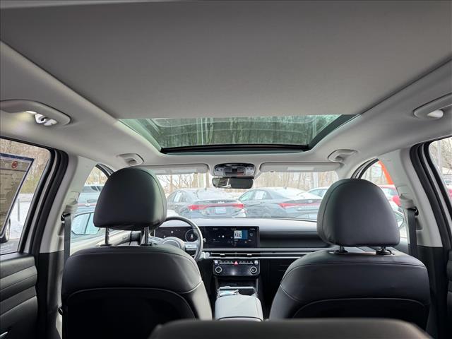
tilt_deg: +3.1
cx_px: 226
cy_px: 170
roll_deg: +2.2
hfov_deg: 71.6
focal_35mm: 24
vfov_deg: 56.8
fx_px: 313
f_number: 1.78
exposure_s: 1/180
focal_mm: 6.76
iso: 80
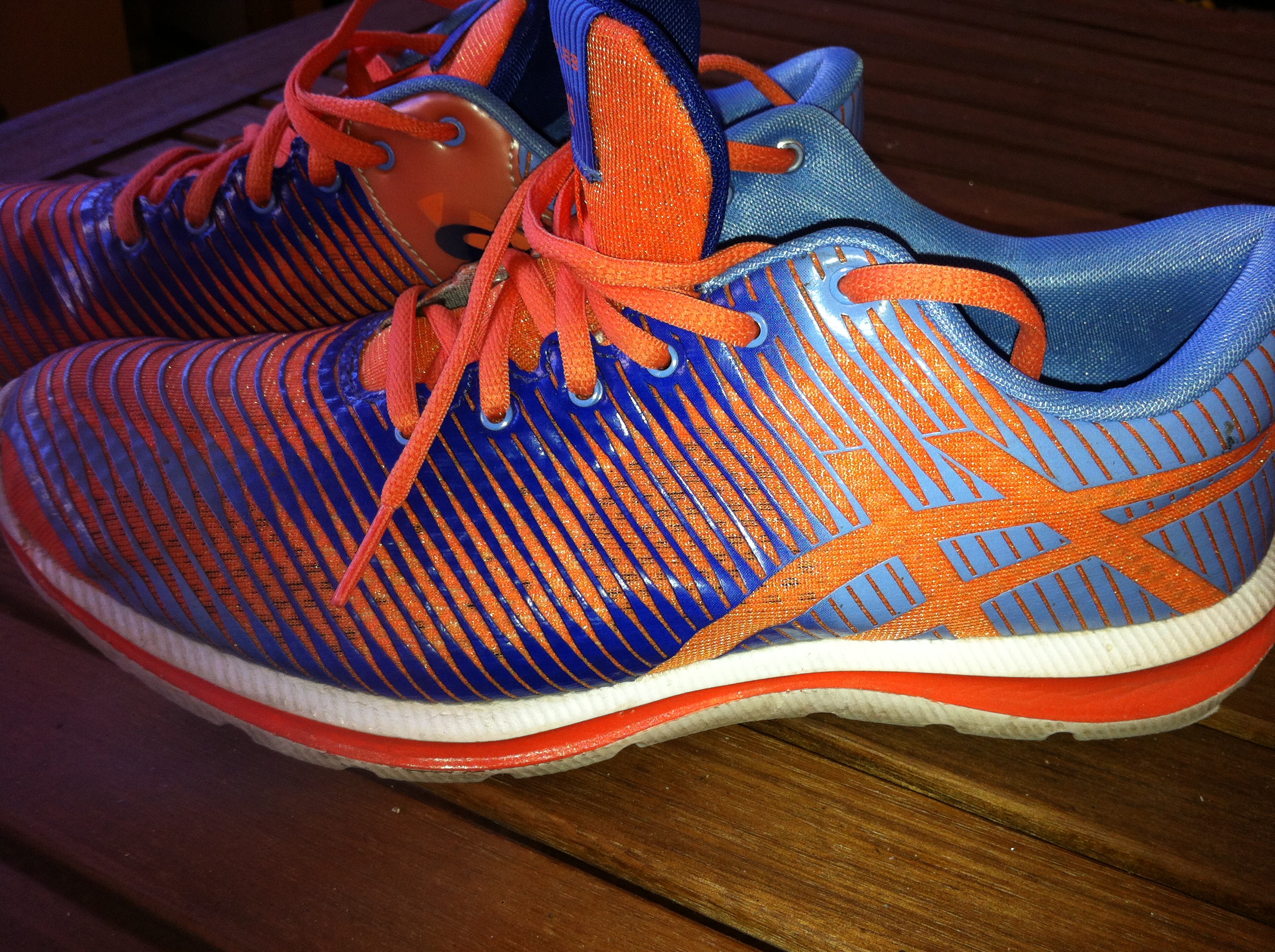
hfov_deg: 52.7
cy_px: 476
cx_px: 638
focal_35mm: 35
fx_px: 1287
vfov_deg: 40.6
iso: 80
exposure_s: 1/42
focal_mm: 3.85
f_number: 2.8
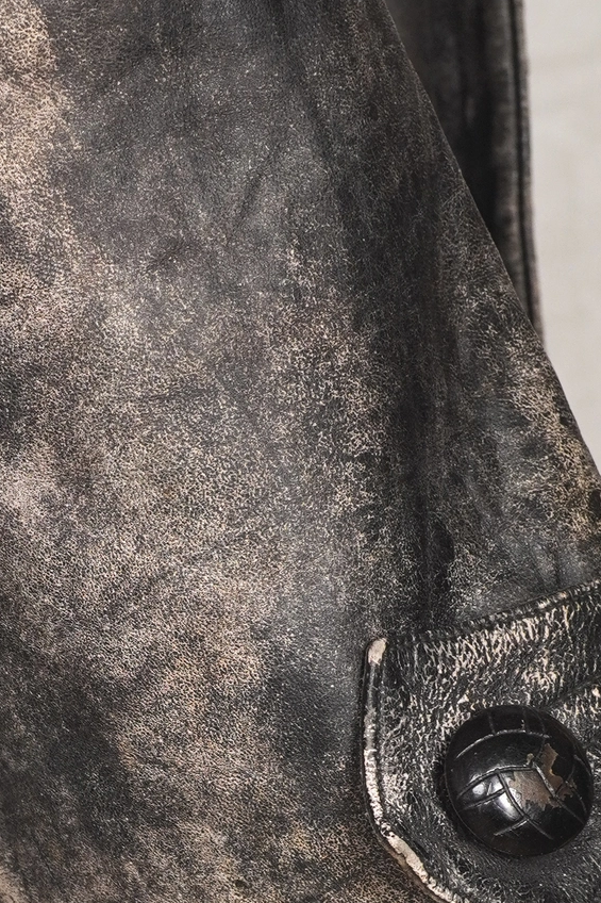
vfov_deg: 12.4
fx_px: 4083
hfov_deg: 8.4
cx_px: 134
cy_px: 945
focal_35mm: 163
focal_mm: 32
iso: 320
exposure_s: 1/25
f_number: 7.1
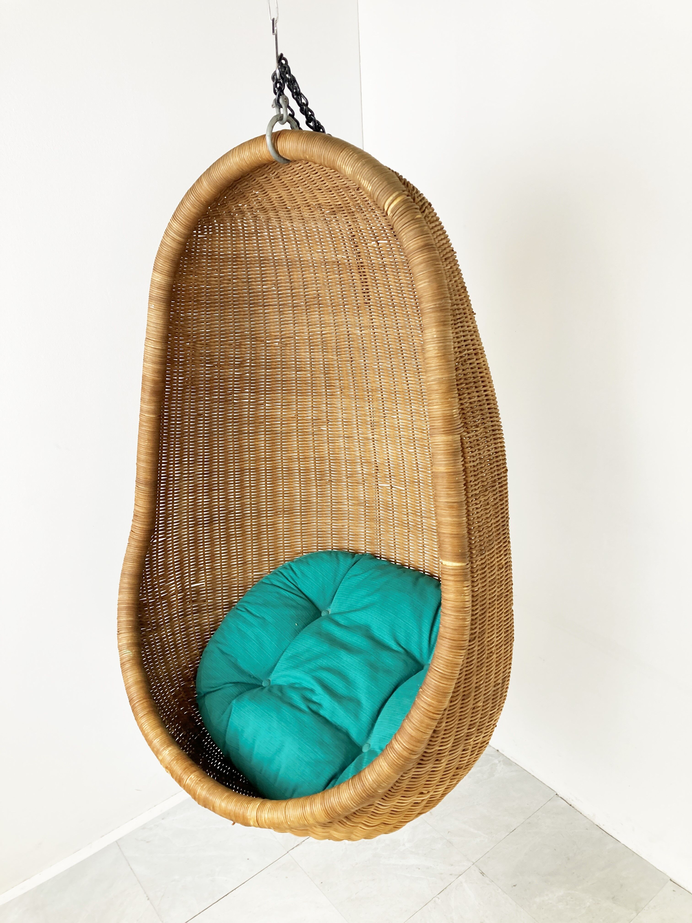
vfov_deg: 63.4
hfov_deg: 49.7
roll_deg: +2.8
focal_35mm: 28
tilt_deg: -20.1
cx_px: 346
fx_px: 746
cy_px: 462
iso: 64
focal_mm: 3.99
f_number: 1.8
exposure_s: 1/100
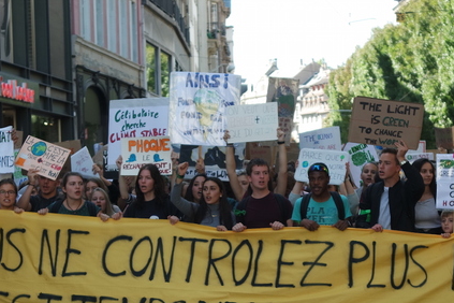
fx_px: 1652
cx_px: 273
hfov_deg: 15.6
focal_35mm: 131
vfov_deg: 10.4
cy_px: 235
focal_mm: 50
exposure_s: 1/160
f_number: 5.6
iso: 200
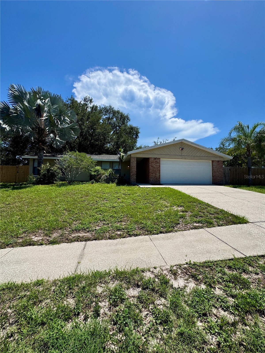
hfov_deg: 85.7
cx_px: 132
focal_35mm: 14
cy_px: 176
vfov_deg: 102.1
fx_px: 143
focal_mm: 2.22
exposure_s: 1/2674
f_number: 2.2
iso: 50
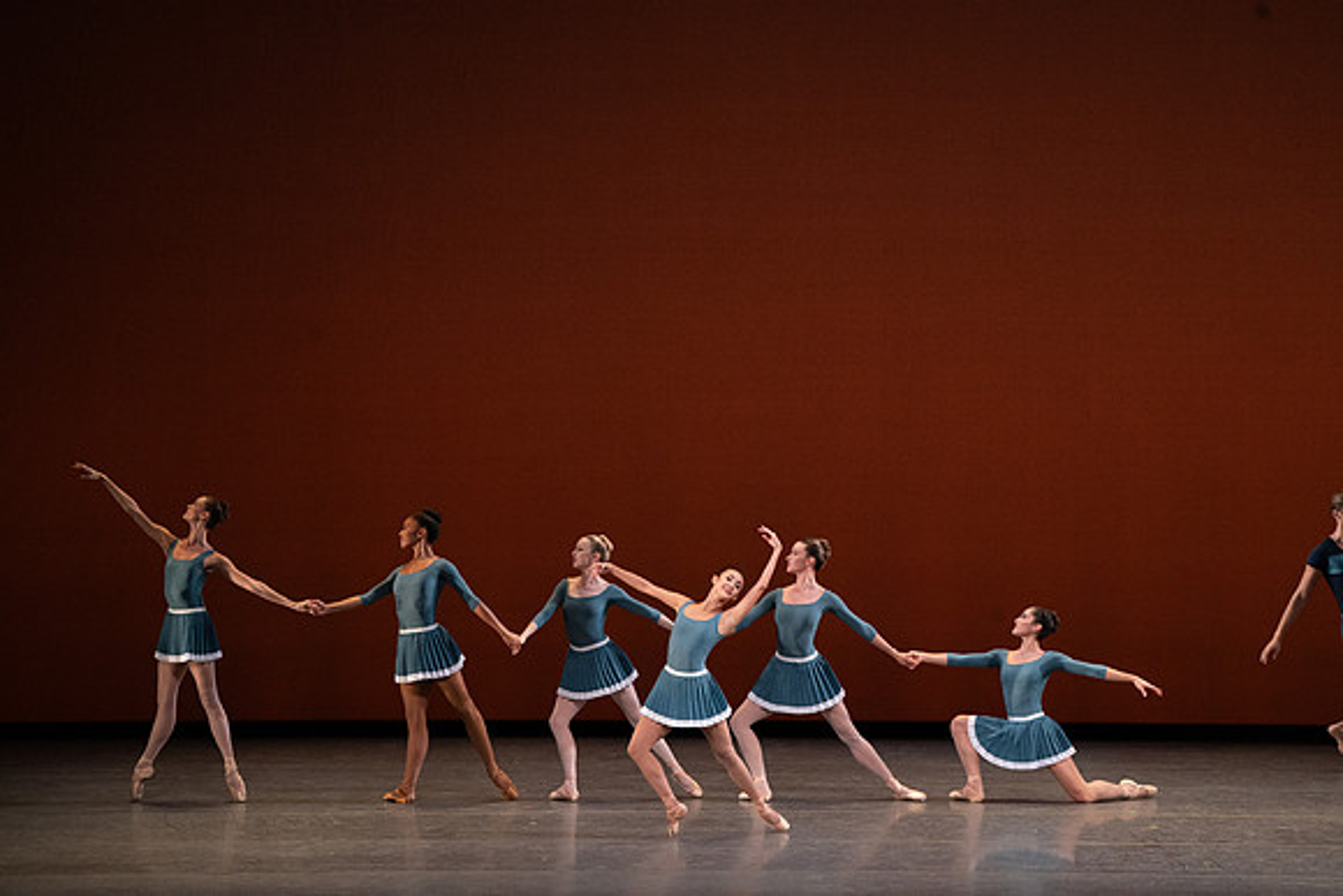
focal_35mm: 185
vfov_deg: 7.4
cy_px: 448
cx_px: 672
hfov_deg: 11.1
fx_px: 6903
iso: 5000
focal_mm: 185
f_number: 9
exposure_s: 1/400
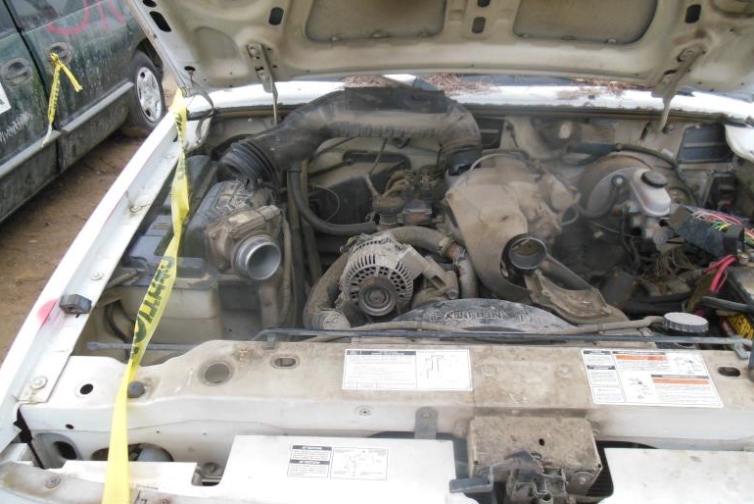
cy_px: 250
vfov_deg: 48.0
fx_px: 566
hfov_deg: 67.3
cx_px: 389
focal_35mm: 27
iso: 320
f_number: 3.2
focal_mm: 4.5
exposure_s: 1/250
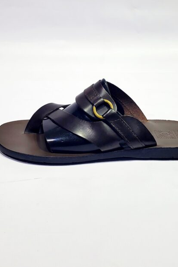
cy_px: 134
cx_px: 81
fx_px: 245
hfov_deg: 39.9
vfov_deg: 57.2
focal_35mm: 33
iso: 50
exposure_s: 1/127
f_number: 2.4
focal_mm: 4.3
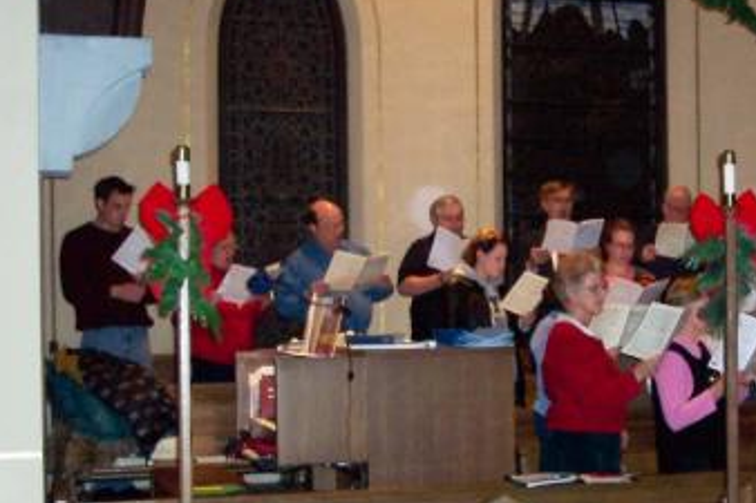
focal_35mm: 72
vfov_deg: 18.8
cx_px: 691
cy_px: 341
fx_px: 1511
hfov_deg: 27.0
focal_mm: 8
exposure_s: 1/30
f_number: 2.8
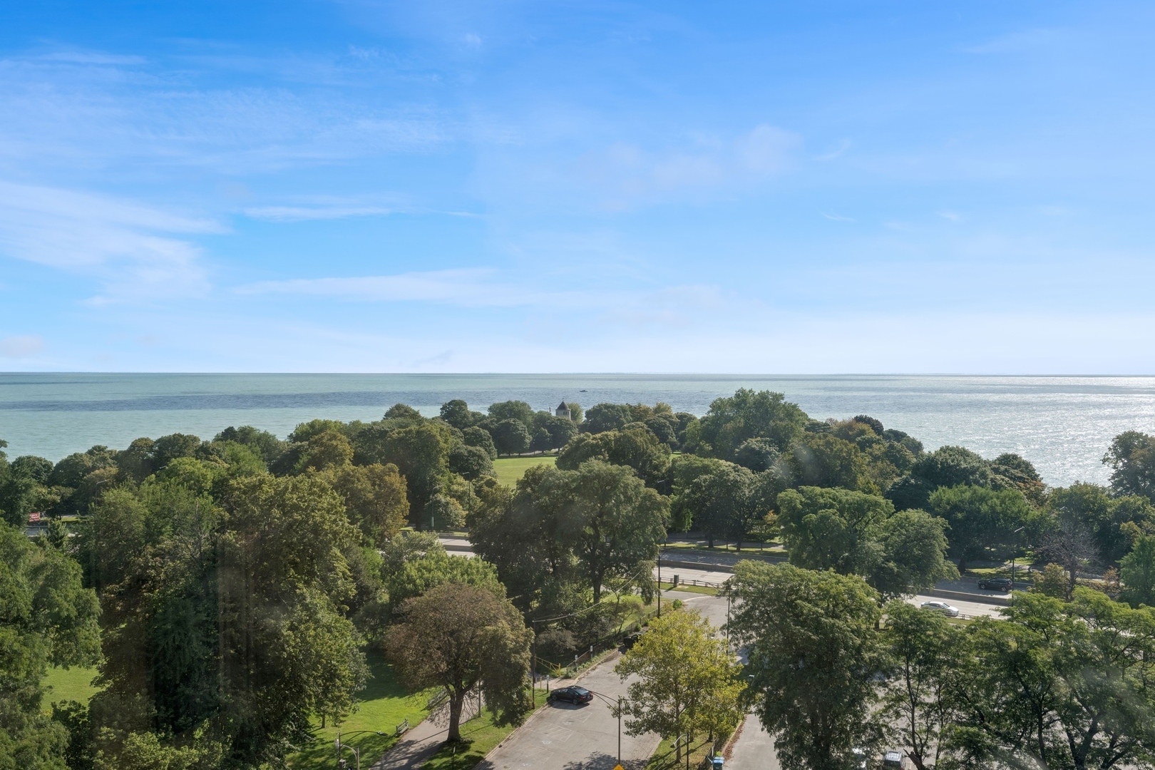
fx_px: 1123
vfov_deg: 37.9
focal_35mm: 35
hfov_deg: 54.4
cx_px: 578
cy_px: 385
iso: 200
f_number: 8
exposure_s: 1/800
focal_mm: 35
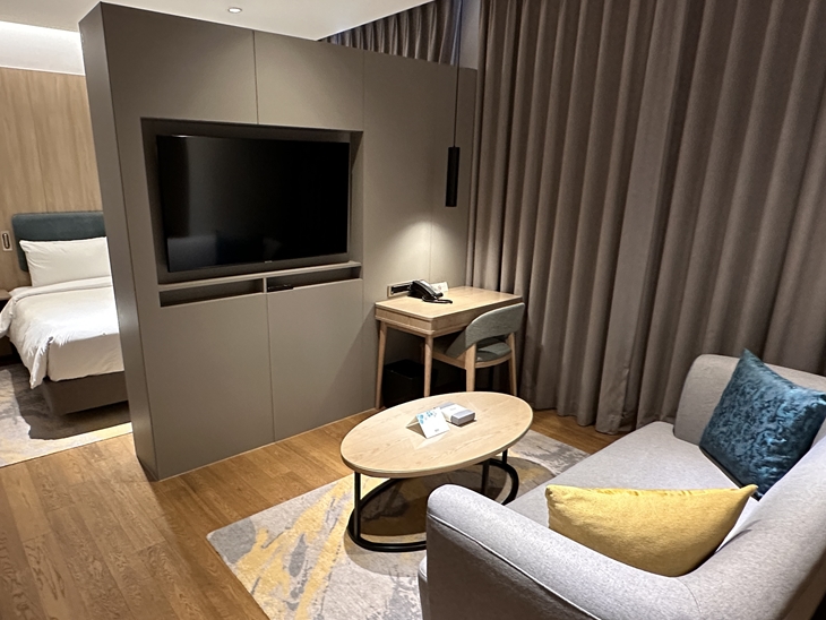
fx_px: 549
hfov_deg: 73.4
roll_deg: +0.1
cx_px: 346
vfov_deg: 58.8
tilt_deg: -16.5
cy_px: 337
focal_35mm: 23
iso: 640
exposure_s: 1/60
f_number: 2.2
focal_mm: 2.22
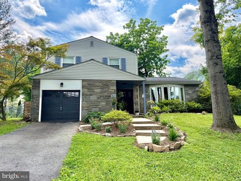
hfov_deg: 71.6
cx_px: 120
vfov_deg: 56.8
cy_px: 90
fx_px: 167
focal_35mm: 24
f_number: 1.78
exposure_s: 1/1727
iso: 100
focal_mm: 6.76
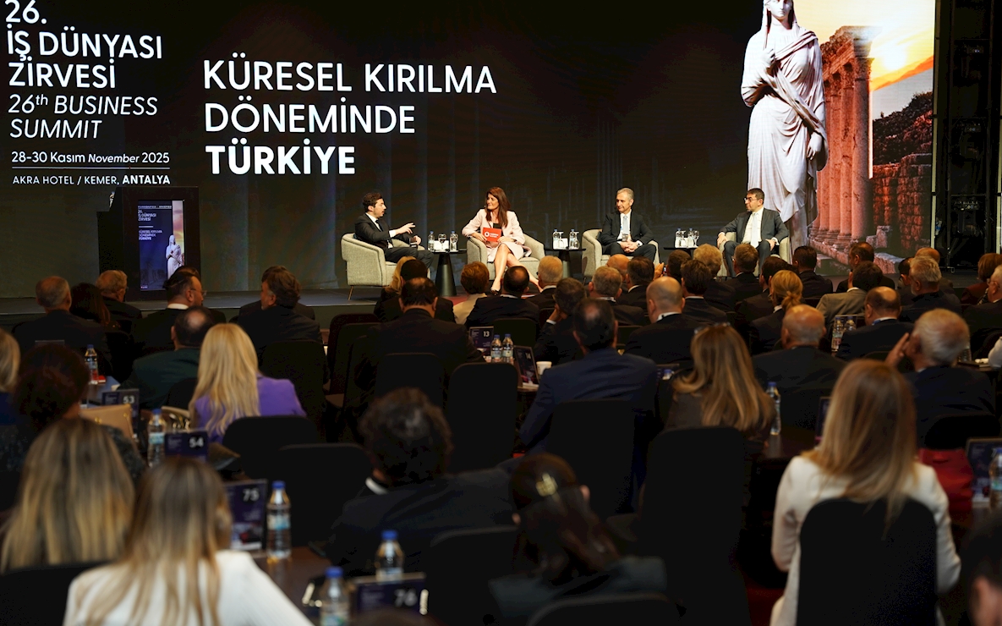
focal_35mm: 65
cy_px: 316
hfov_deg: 31.6
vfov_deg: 20.0
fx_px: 1773
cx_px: 497
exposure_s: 1/160
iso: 640
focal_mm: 62.9
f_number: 2.8
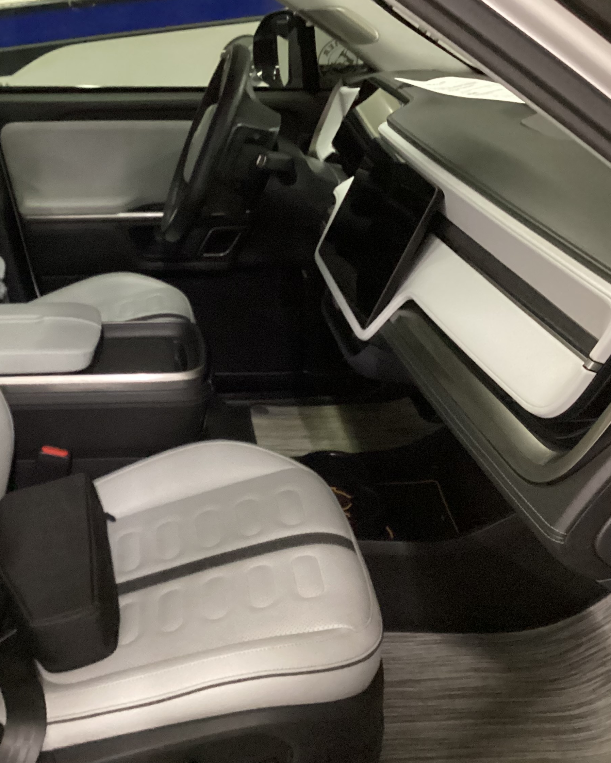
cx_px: 151
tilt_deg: -24.7
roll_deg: +0.8
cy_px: 356
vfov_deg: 42.0
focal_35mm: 44
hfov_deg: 33.5
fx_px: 995
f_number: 2.4
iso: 640
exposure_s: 1/25
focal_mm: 3.3
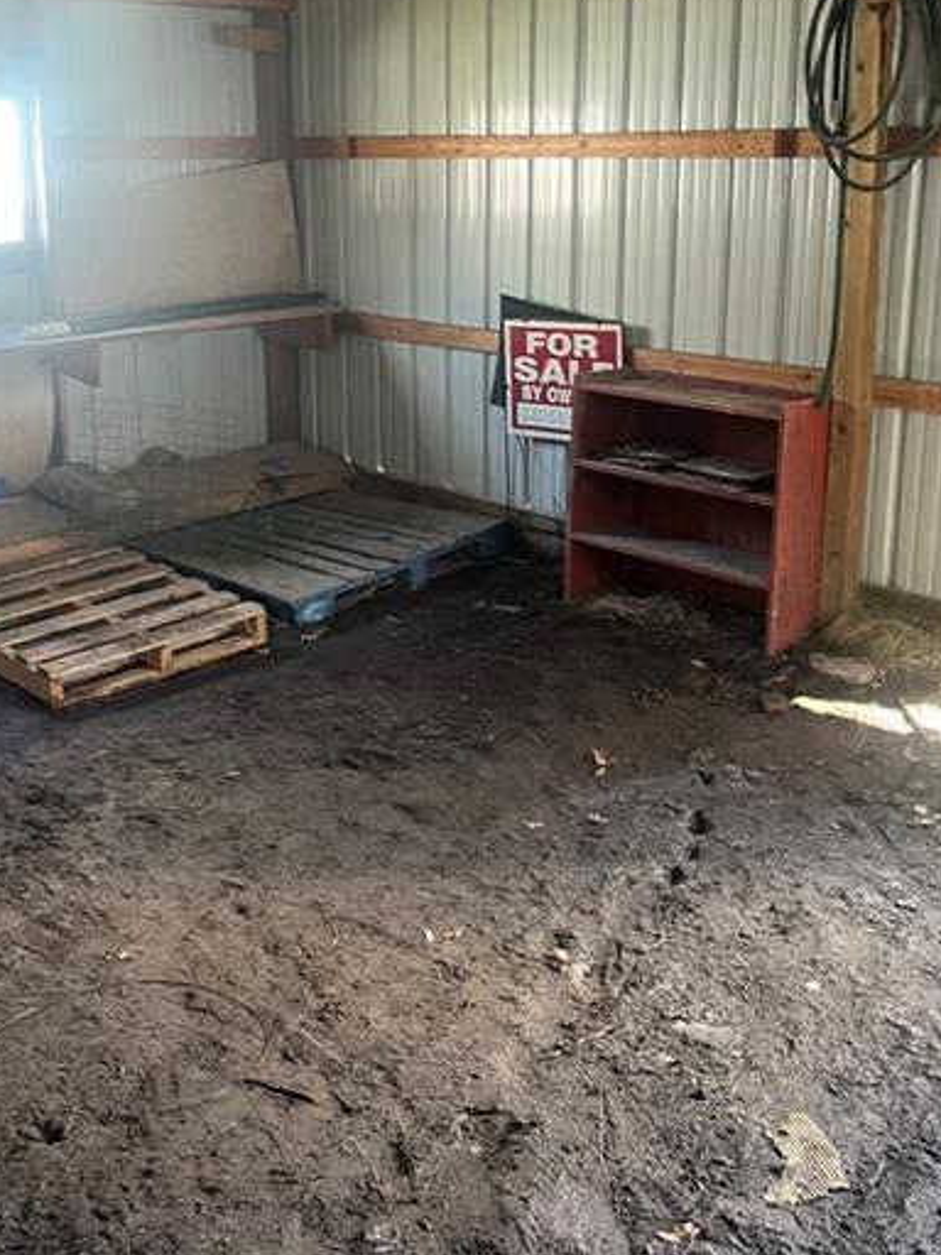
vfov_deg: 47.5
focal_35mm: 39
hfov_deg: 36.8
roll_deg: +2.0
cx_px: 417
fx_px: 1414
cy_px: 493
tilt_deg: -13.1
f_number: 1.6
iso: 200
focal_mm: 5.1
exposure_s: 1/60
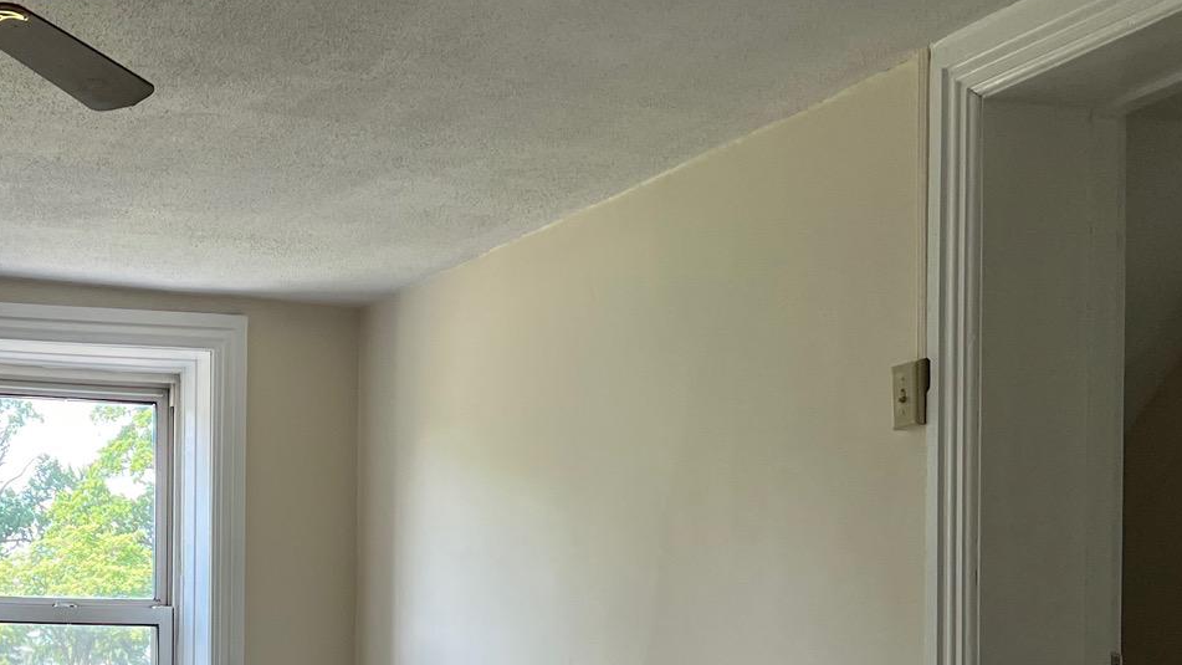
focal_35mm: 61
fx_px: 1912
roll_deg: -1.1
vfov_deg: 18.9
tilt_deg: -0.5
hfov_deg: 32.6
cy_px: 745
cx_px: 112
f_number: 1.5
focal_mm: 5.7
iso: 64
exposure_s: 1/155
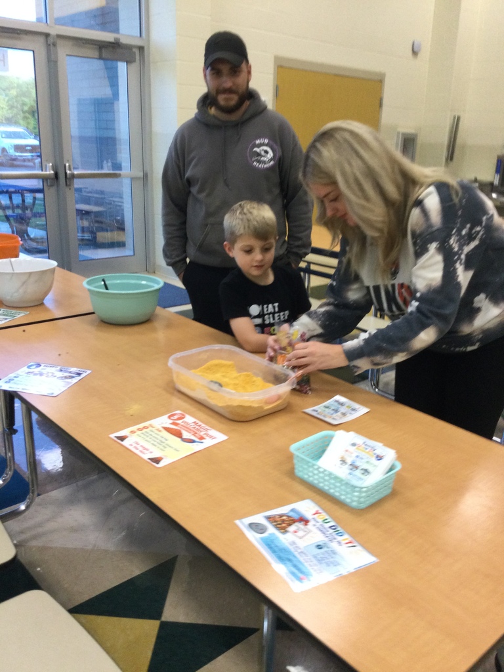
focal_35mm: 31
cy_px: 336
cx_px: 252
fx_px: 602
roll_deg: -2.7
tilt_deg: -13.4
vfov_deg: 58.4
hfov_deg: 45.4
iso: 80
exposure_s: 1/30
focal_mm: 3.3
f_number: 2.4
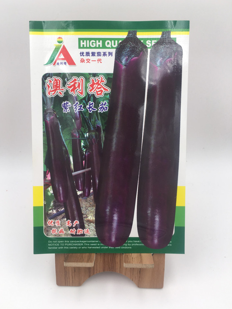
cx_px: 113
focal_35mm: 30
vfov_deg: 60.0
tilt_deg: -30.3
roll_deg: +0.2
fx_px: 268
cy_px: 150
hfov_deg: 46.8
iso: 25
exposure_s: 1/311
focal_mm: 4.15
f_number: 2.2
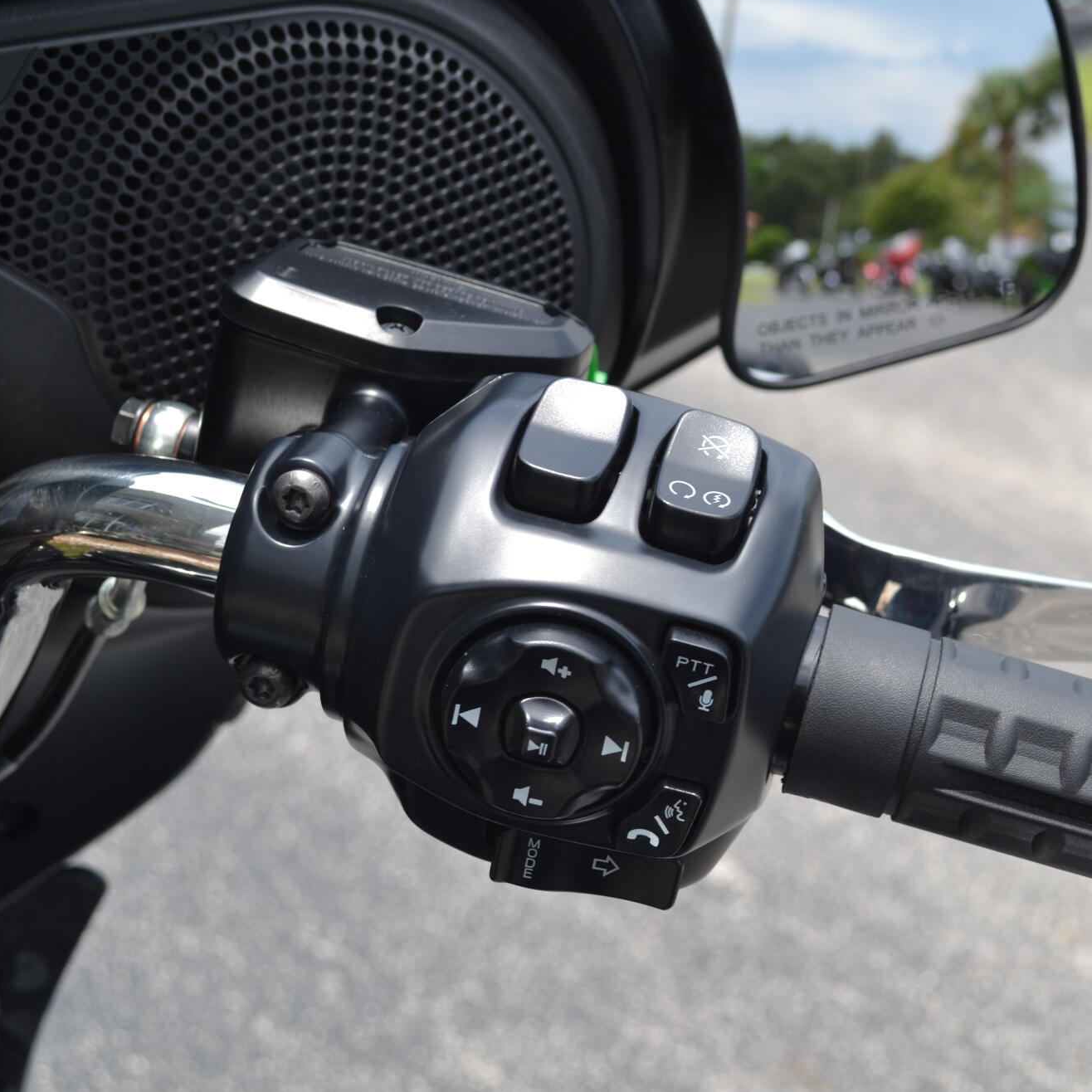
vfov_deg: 27.7
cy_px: 540
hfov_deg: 27.5
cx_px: 747
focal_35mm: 62
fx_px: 2213
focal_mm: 32
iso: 100
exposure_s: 1/160
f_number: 6.3
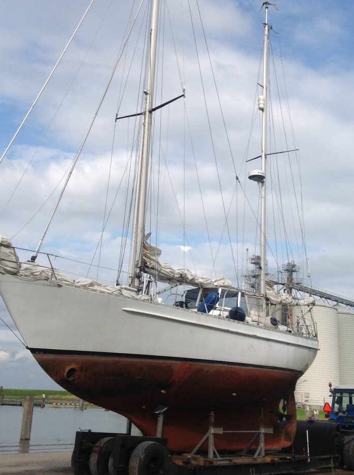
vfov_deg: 38.8
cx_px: 168
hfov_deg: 29.6
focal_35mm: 49
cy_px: 189
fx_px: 670
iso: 50
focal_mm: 4.28
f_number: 2.4
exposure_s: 1/2326
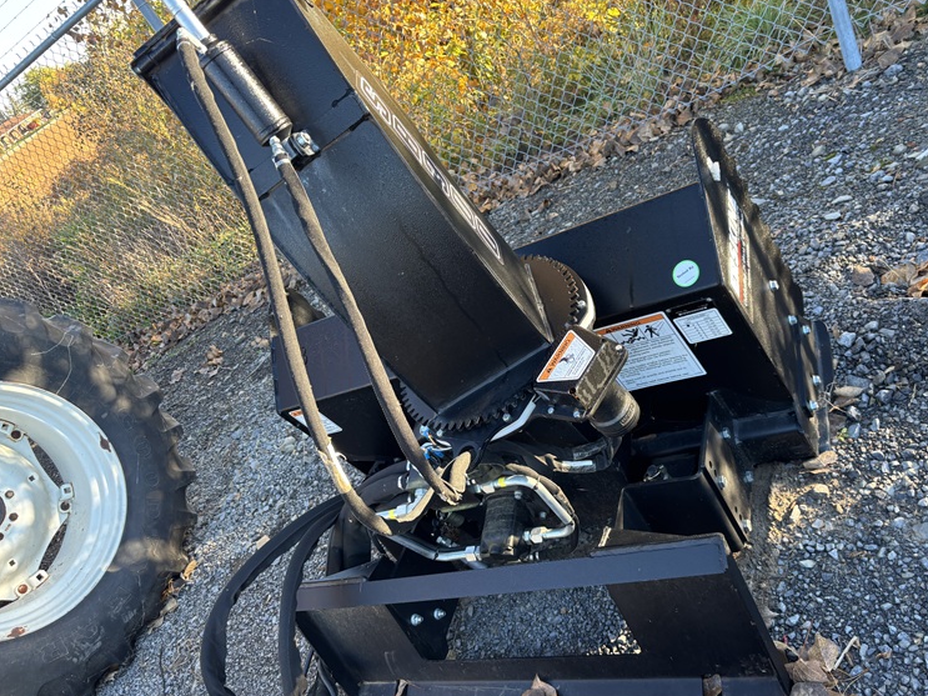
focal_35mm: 28
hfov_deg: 63.4
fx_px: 751
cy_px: 349
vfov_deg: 49.7
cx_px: 498
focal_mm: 5.96
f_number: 1.6
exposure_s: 1/121
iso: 64
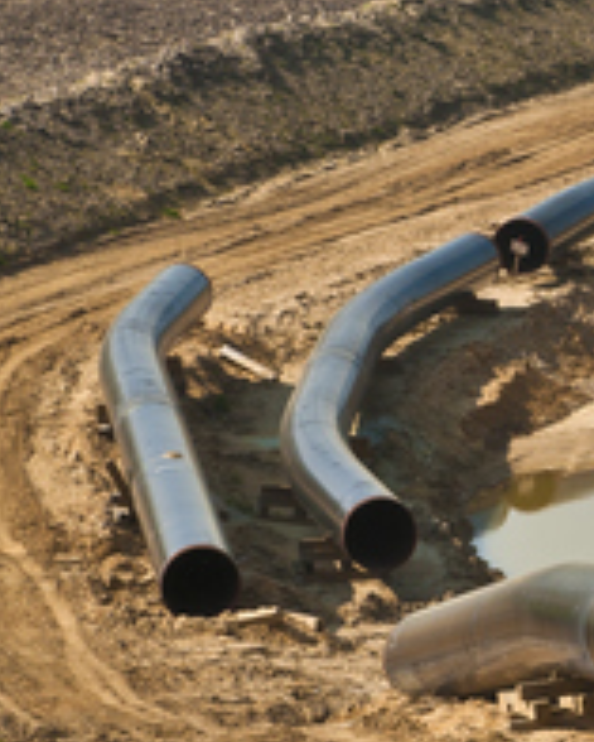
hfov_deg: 3.9
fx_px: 8520
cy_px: 428
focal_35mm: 388
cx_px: 1264
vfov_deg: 5.0
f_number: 18
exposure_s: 1/125
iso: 200
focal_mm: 112
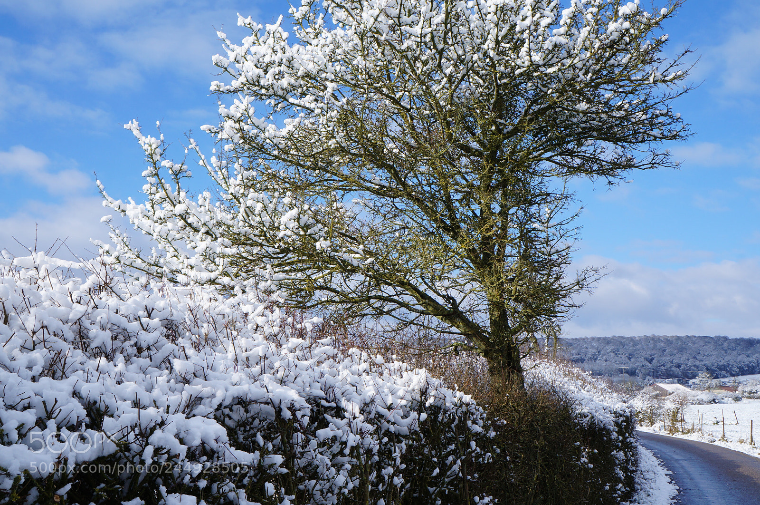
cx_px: 380
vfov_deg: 35.4
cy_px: 252
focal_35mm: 38
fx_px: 791
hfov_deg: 51.3
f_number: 13
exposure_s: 1/320
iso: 200
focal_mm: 25
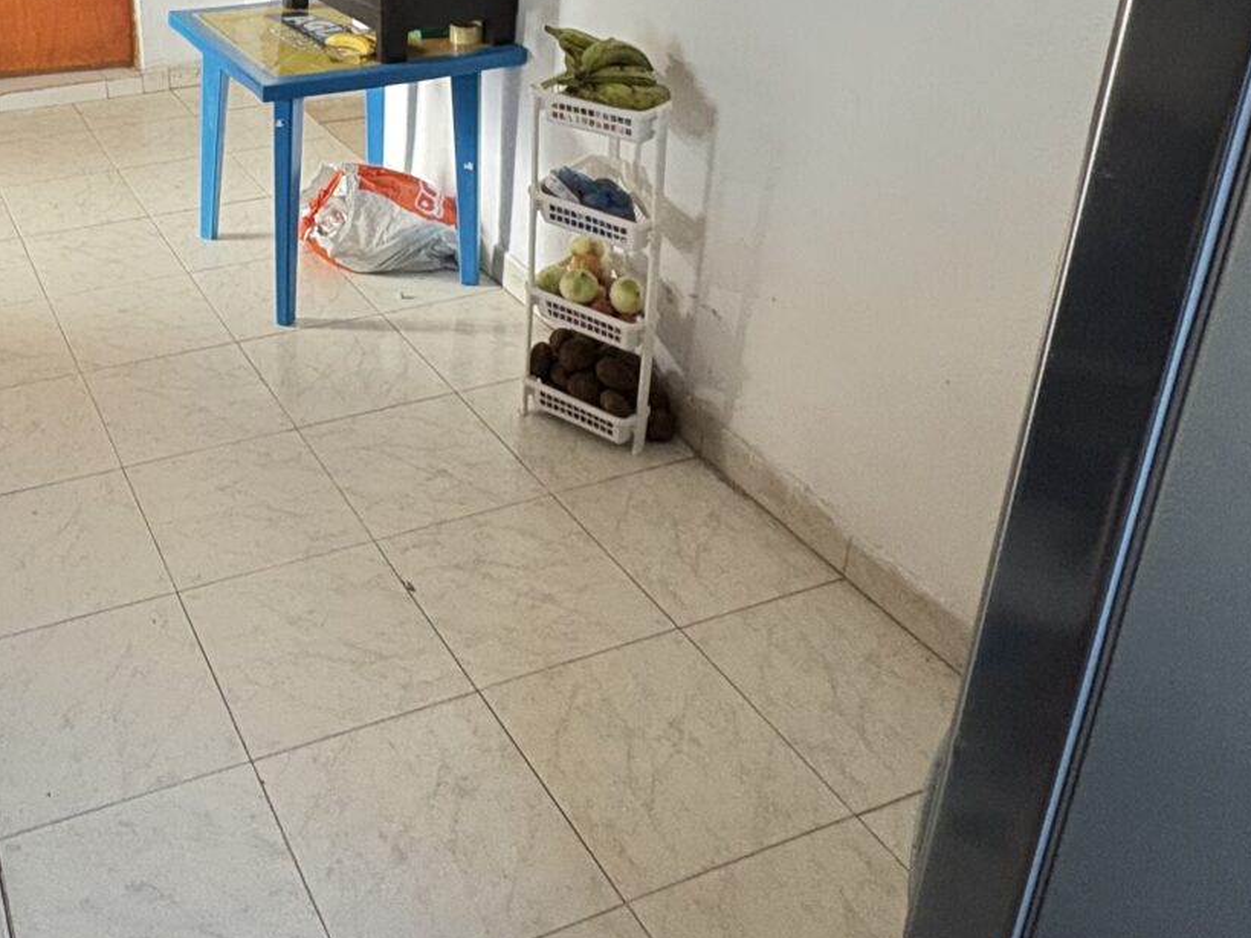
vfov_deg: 38.1
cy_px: 101
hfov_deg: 49.2
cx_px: 231
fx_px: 1265
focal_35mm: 35
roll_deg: +1.7
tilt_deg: -18.9
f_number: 2.2
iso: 500
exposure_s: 1/60
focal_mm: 2.22
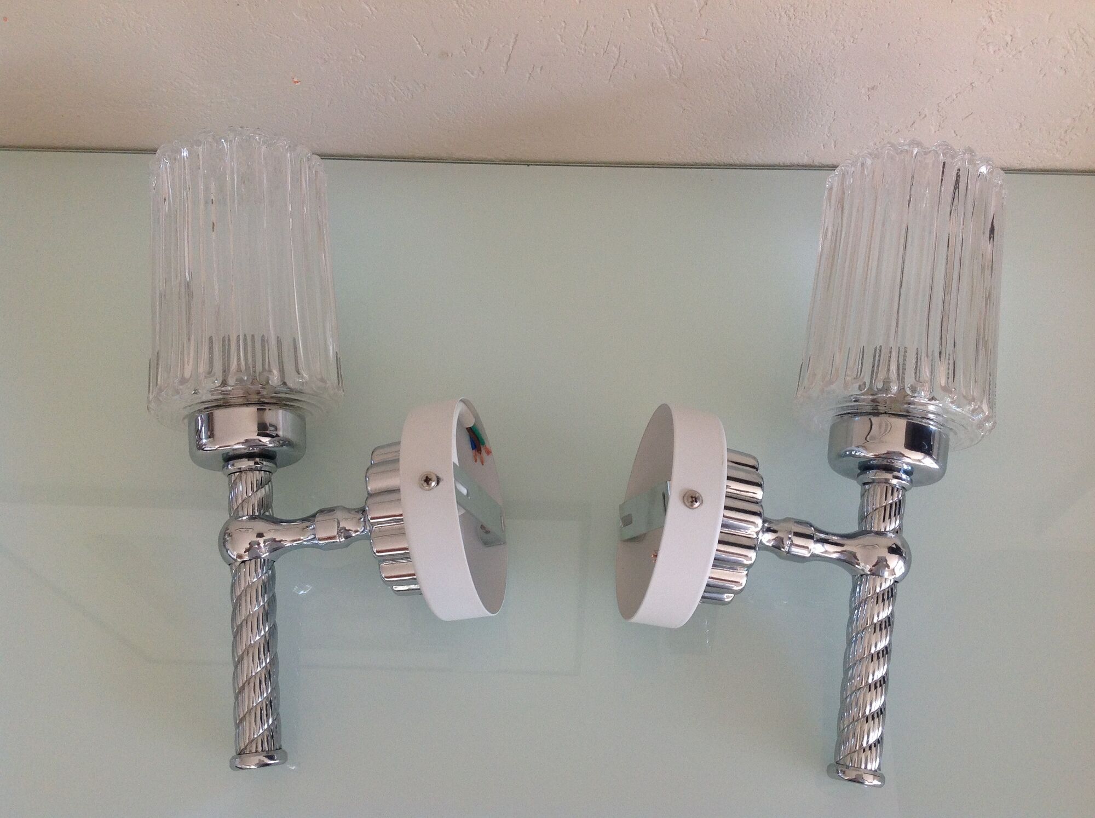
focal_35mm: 35
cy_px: 409
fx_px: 1106
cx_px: 548
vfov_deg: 40.6
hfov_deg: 52.7
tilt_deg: -63.5
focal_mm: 4.28
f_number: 2.4
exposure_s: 1/120
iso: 100
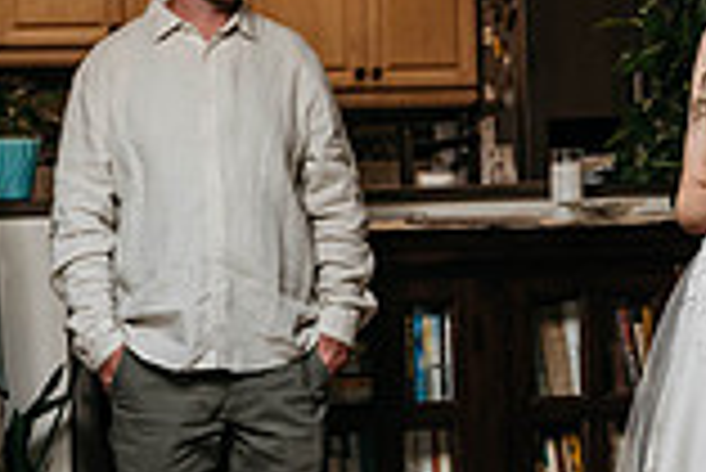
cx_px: 333
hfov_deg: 12.4
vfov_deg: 8.3
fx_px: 3258
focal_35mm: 166
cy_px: 178
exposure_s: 1/400
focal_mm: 45
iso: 1000
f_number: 2.8
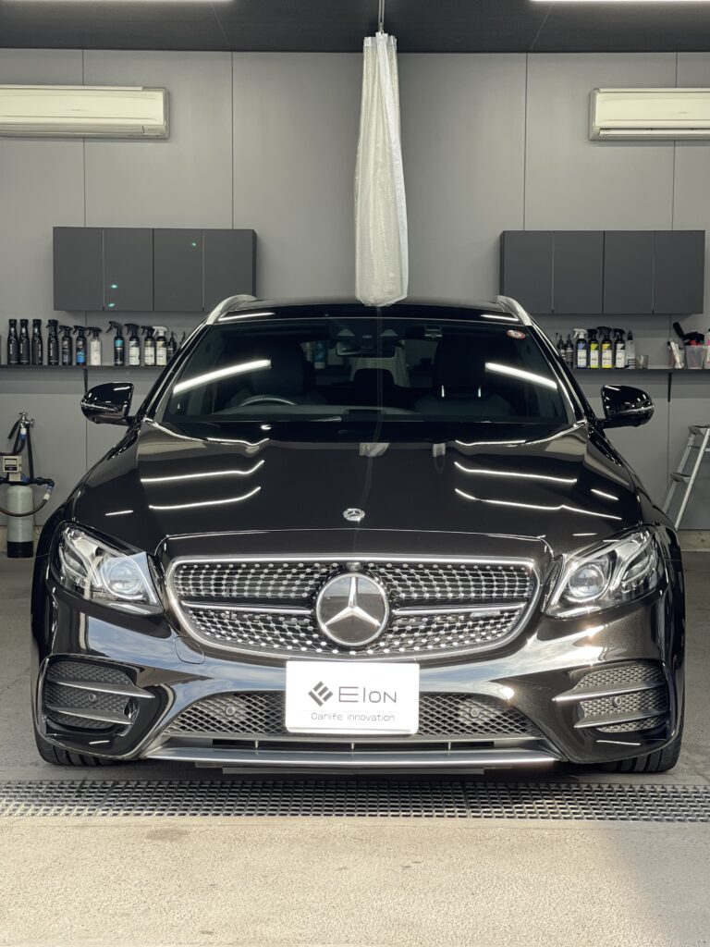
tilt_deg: -2.5
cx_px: 355
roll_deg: -0.1
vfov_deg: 30.3
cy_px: 474
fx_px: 1750
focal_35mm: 64
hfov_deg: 22.9
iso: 50
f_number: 2.2
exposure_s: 1/120
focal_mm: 7.5
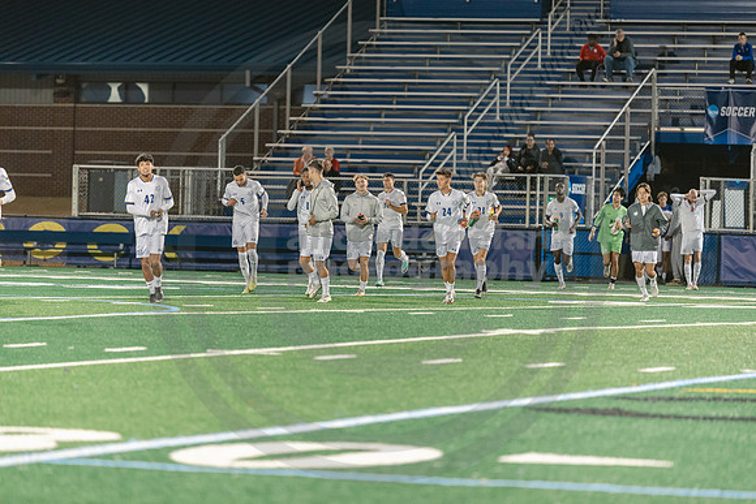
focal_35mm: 200
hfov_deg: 10.3
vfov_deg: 6.9
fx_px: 4201
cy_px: 252
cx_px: 378
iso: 2500
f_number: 2.8
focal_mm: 200
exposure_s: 1/320
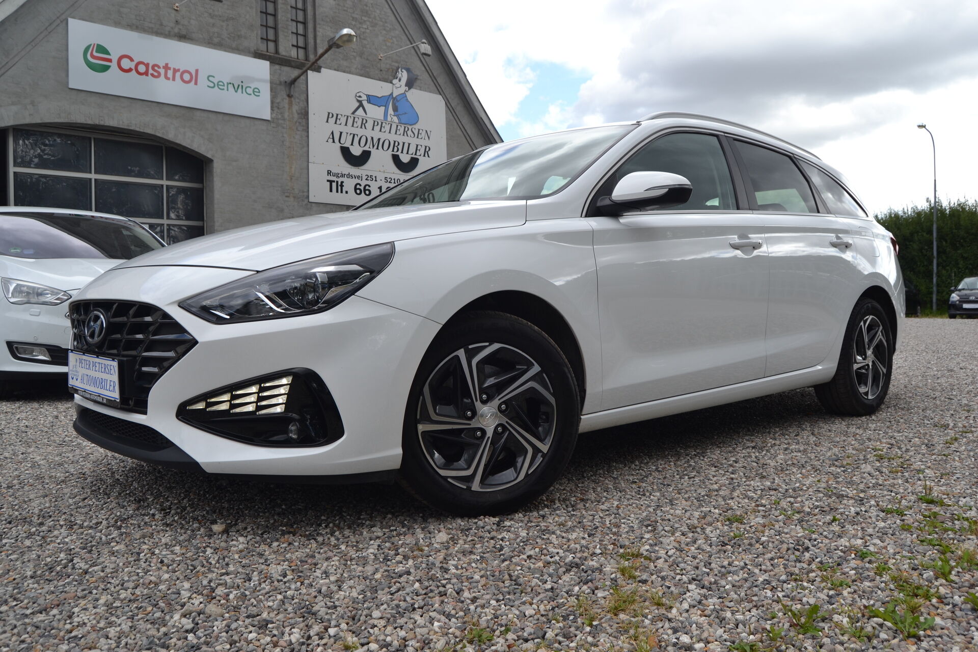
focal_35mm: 28
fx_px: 774
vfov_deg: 45.7
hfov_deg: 64.6
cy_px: 326
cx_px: 489
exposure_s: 1/200
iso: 100
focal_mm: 19
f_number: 7.1
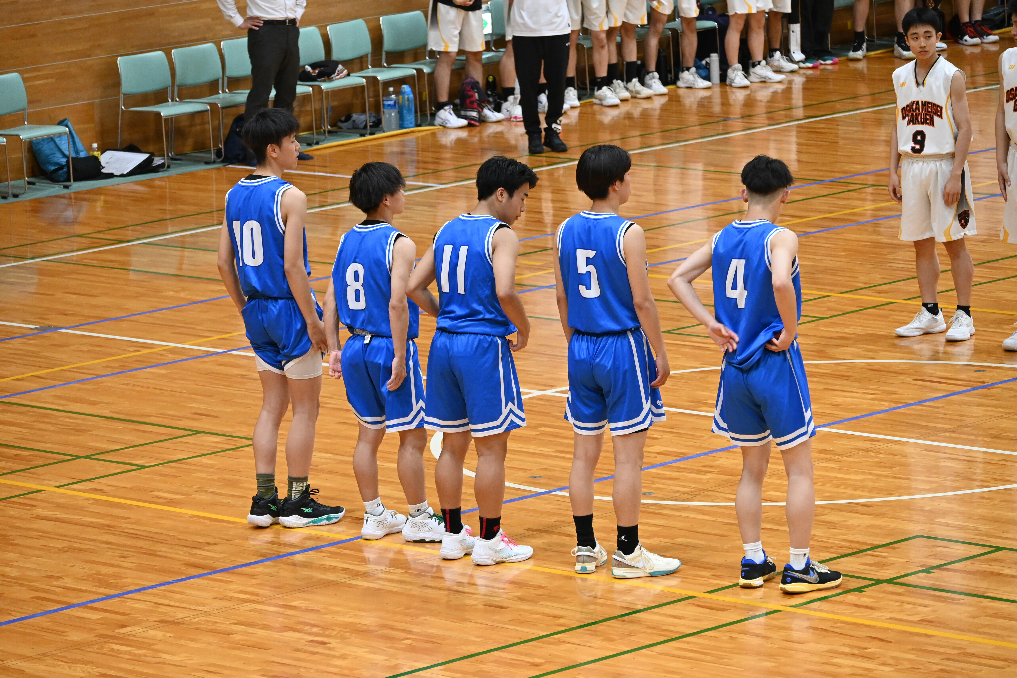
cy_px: 339
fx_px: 4873
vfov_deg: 8.0
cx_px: 508
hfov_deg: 11.9
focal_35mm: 172
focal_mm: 115
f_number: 5.3
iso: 2500
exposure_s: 1/125
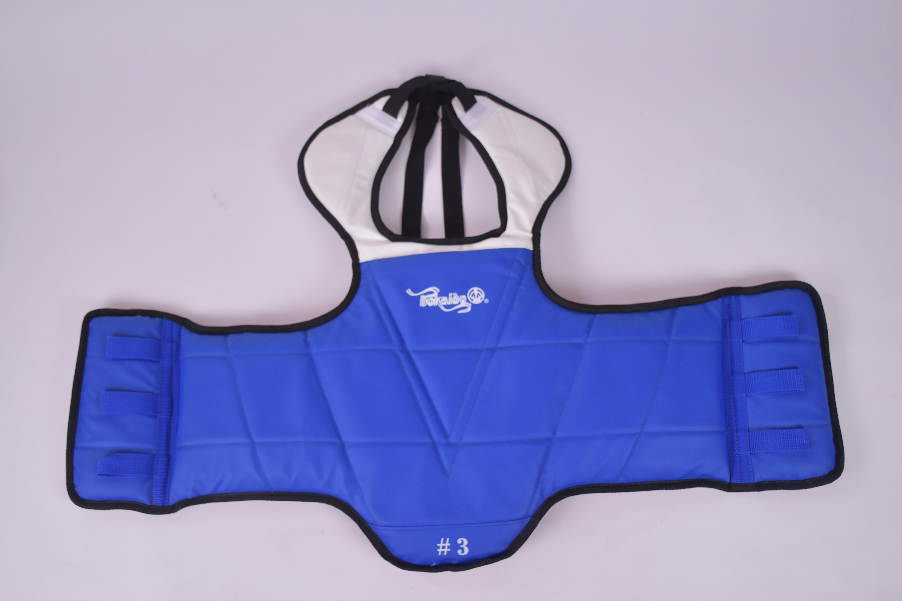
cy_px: 300
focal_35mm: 34
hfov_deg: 55.1
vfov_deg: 38.4
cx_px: 451
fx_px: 864
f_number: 3.8
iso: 900
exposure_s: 1/125
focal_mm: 23
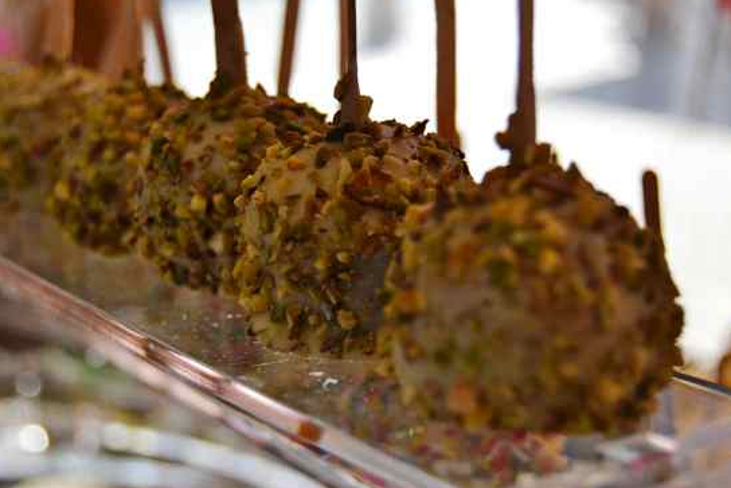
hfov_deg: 30.1
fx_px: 1361
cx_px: 341
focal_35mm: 67
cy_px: 209
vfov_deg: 20.3
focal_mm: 38
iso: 100
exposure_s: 1/160
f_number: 6.3
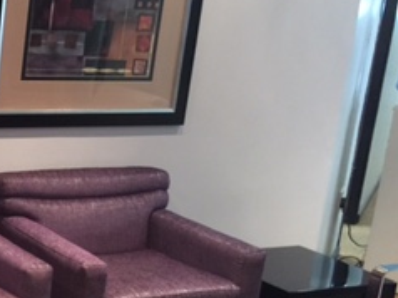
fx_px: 896
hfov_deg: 22.2
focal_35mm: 78
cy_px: 244
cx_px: -130
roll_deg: -2.2
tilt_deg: -16.3
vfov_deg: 18.7
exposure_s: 1/4
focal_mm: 4.15
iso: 80
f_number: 2.2
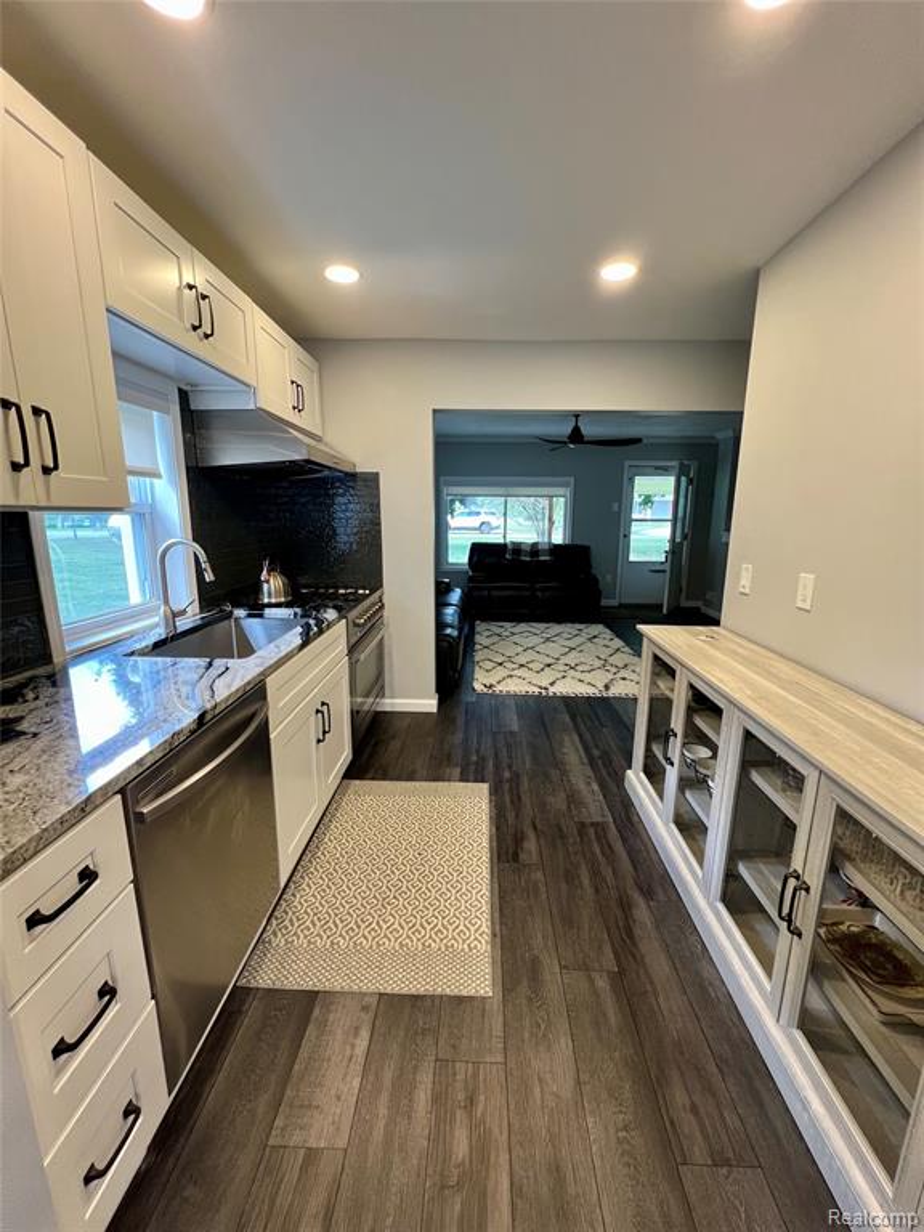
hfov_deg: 89.9
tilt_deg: -11.7
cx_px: 462
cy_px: 616
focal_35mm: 13
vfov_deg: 106.2
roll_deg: -0.4
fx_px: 463
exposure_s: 1/120
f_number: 1.8
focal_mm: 1.57
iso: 250
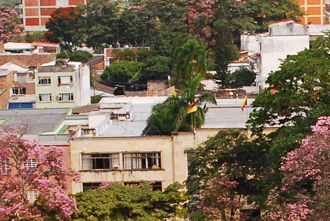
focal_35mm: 158
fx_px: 1450
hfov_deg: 12.9
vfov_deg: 8.6
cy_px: 253
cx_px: 299
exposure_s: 1/400
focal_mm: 22
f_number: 8
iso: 200
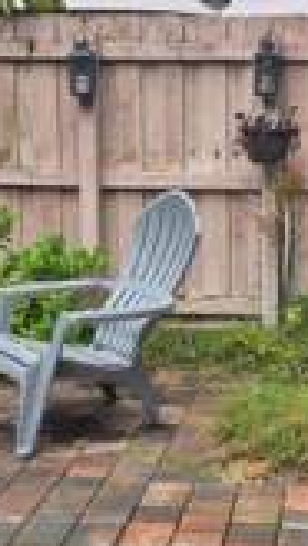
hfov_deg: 16.3
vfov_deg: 28.9
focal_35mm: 73
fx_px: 1058
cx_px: 301
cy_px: 225
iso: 64
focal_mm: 5.4
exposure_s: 1/180
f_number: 1.8
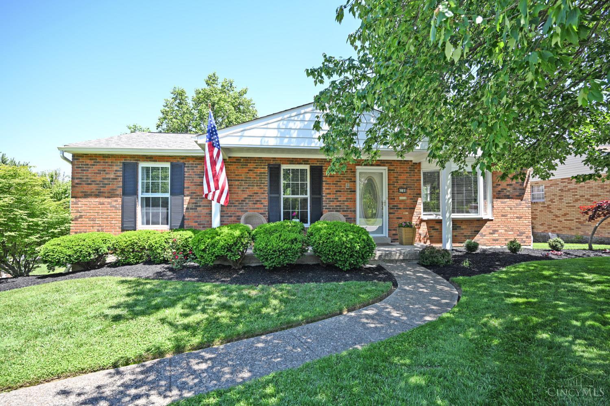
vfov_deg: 67.4
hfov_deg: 90.0
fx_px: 305
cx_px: 305
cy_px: 203
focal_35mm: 18
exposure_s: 1/250
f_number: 5
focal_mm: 18
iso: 200
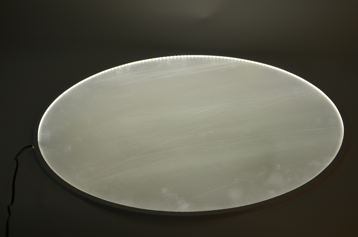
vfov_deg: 23.7
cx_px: 179
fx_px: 566
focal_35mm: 57
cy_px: 118
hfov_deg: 35.1
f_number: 8
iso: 200
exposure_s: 1/200
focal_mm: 38
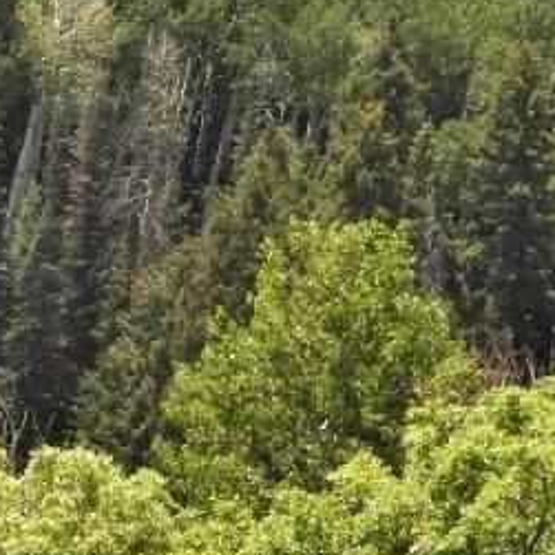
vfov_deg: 3.6
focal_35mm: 487
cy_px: 93
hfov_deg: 3.6
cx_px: -206
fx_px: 8834
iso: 100
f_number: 4
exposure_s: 1/800
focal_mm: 24.1
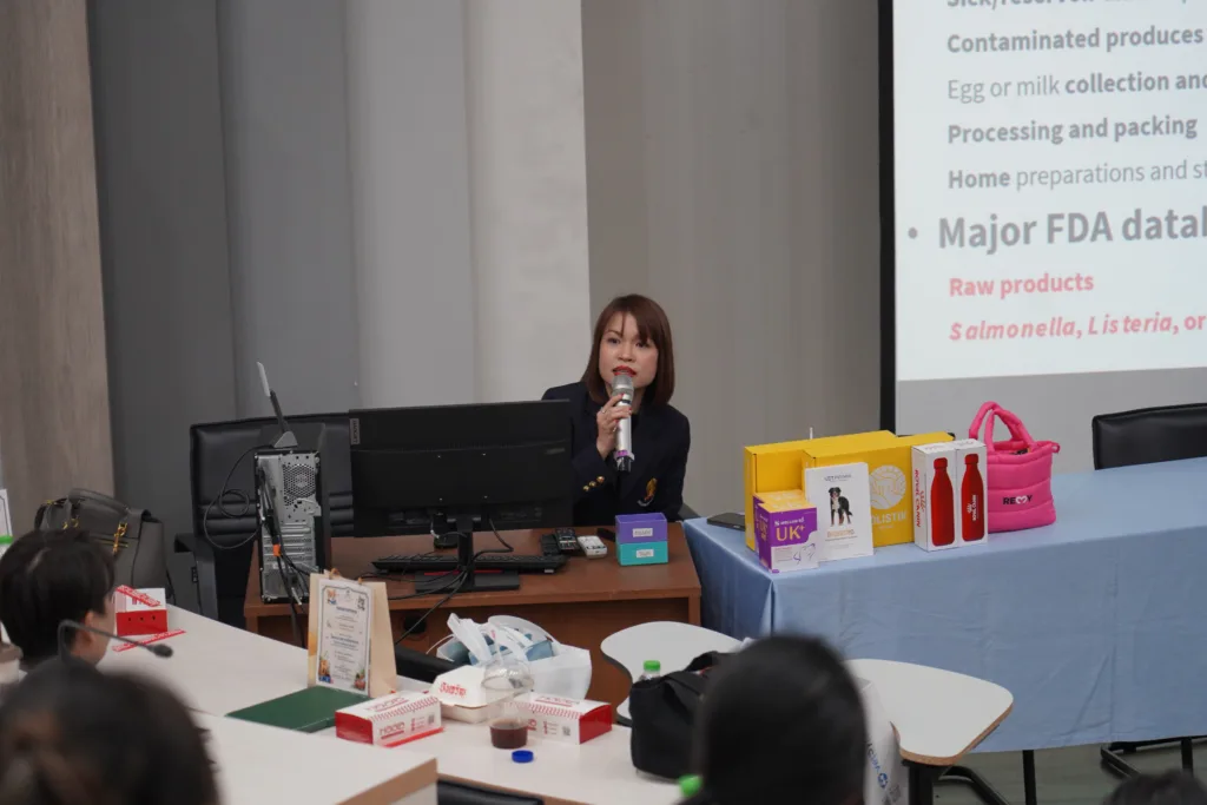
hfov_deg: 19.5
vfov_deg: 13.0
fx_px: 3521
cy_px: 402
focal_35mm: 105
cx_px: 604
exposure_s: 1/160
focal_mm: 105
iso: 2500
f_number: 4
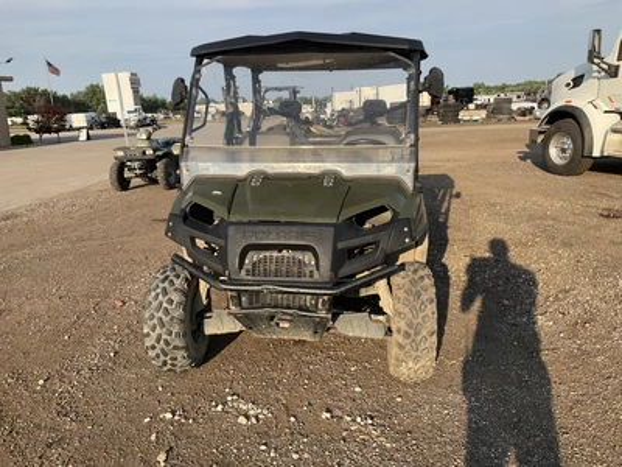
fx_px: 521
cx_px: 311
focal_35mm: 29
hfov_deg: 61.7
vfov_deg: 48.2
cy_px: 234
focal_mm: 3
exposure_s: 1/944
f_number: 1.8
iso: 25
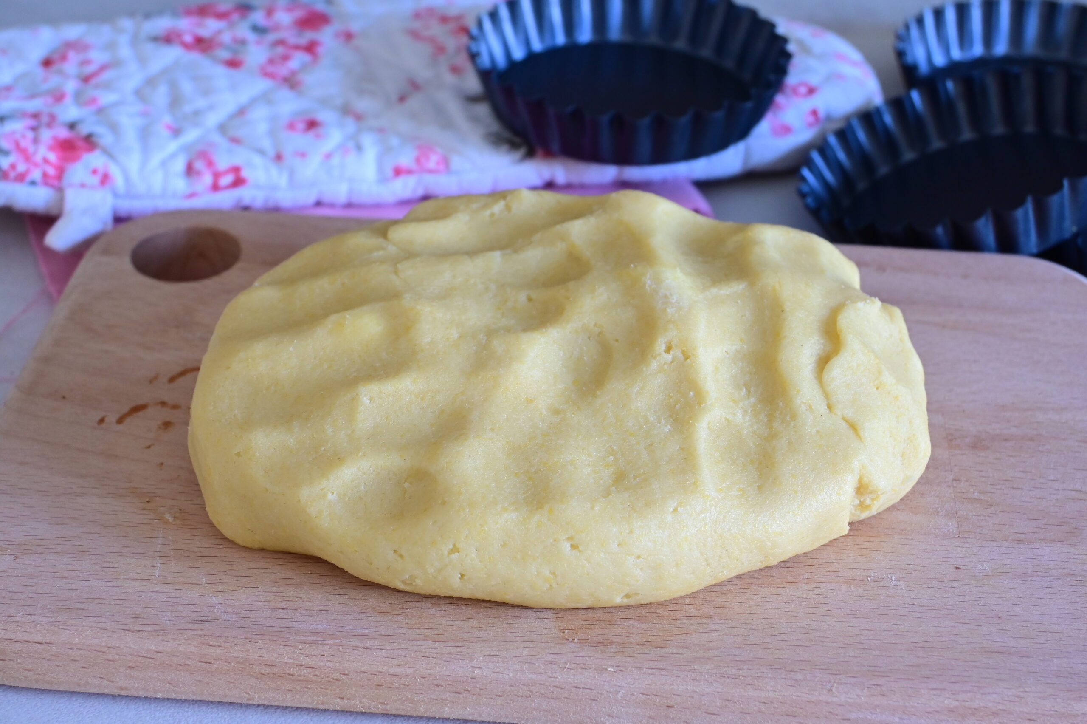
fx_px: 1811
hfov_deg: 33.4
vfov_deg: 22.6
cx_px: 544
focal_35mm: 60
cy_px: 362
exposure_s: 1/30
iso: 640
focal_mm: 40
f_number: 7.1
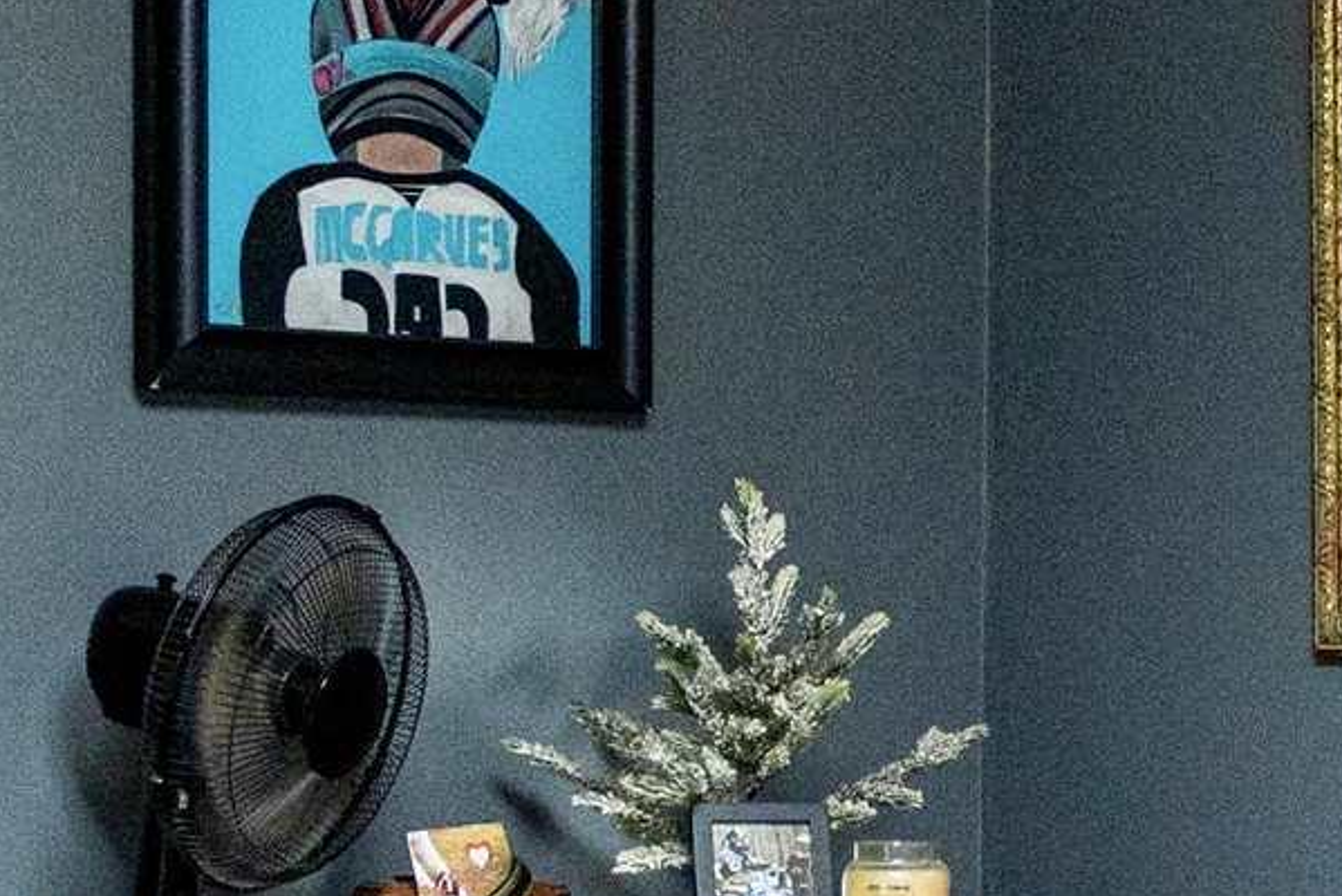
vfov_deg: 11.1
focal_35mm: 123
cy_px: 887
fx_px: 4587
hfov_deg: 16.0
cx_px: 1593
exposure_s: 1/100
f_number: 3.5
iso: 1000
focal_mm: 16
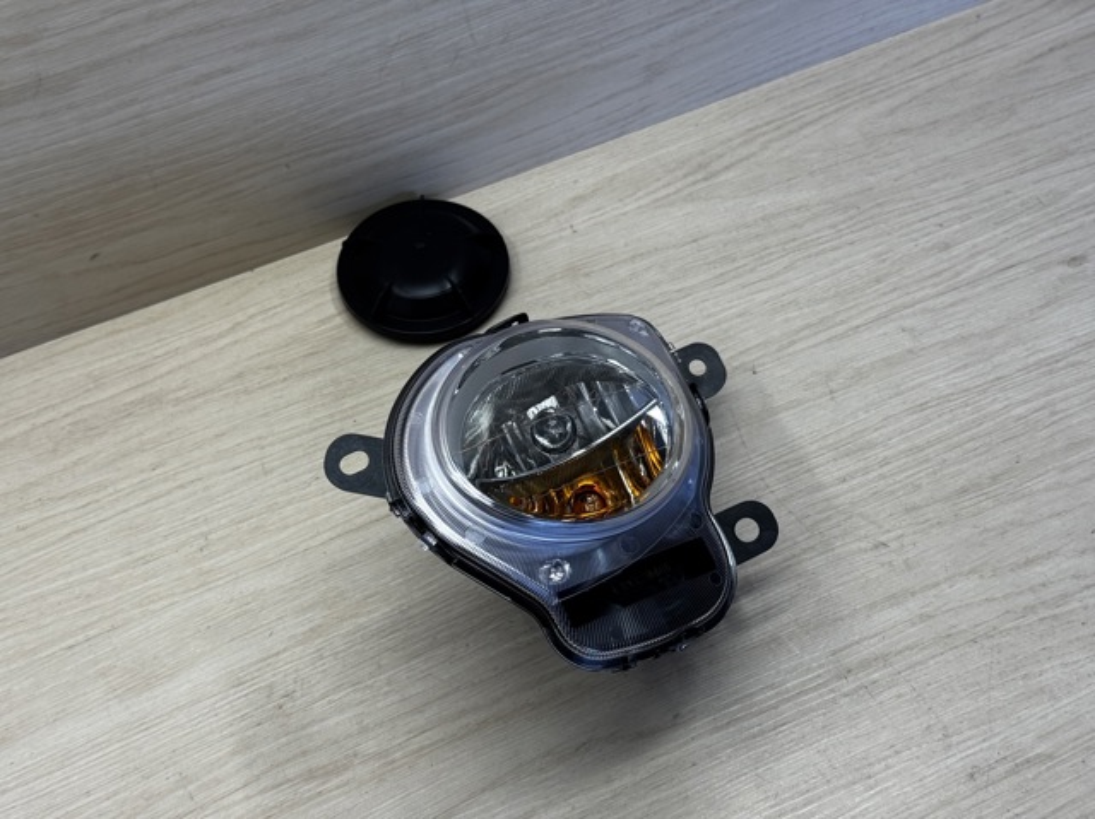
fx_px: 1517
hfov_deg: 39.7
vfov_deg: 30.2
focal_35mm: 48
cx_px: 548
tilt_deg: -56.8
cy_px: 410
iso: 50
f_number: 1.78
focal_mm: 6.76
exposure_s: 1/213
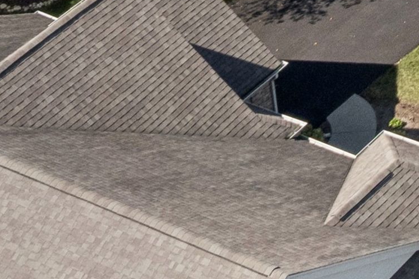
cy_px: -504
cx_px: 911
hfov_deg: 11.2
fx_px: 1873
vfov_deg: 7.6
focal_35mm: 161
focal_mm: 8.4
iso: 120
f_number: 2.8
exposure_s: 1/2500
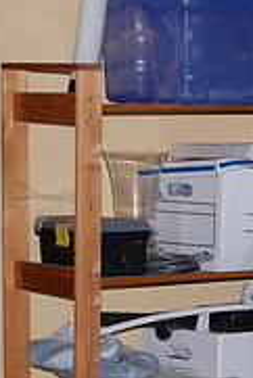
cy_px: 297
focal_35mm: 221
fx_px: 2325
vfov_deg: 9.3
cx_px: 464
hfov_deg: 6.1
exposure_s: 1/60
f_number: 5.3
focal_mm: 46
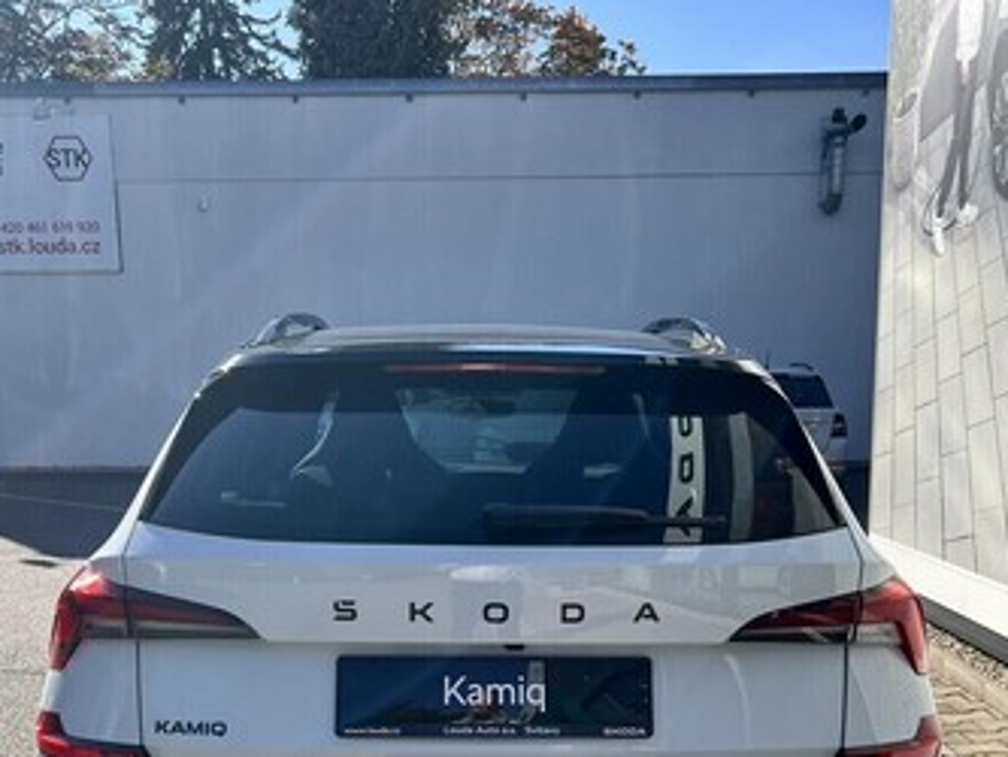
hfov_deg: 43.8
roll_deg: +1.0
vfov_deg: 32.6
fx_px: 1253
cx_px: 496
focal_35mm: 43
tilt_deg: -10.3
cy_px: 619
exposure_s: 1/2762
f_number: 1.5
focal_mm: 5.7
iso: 50
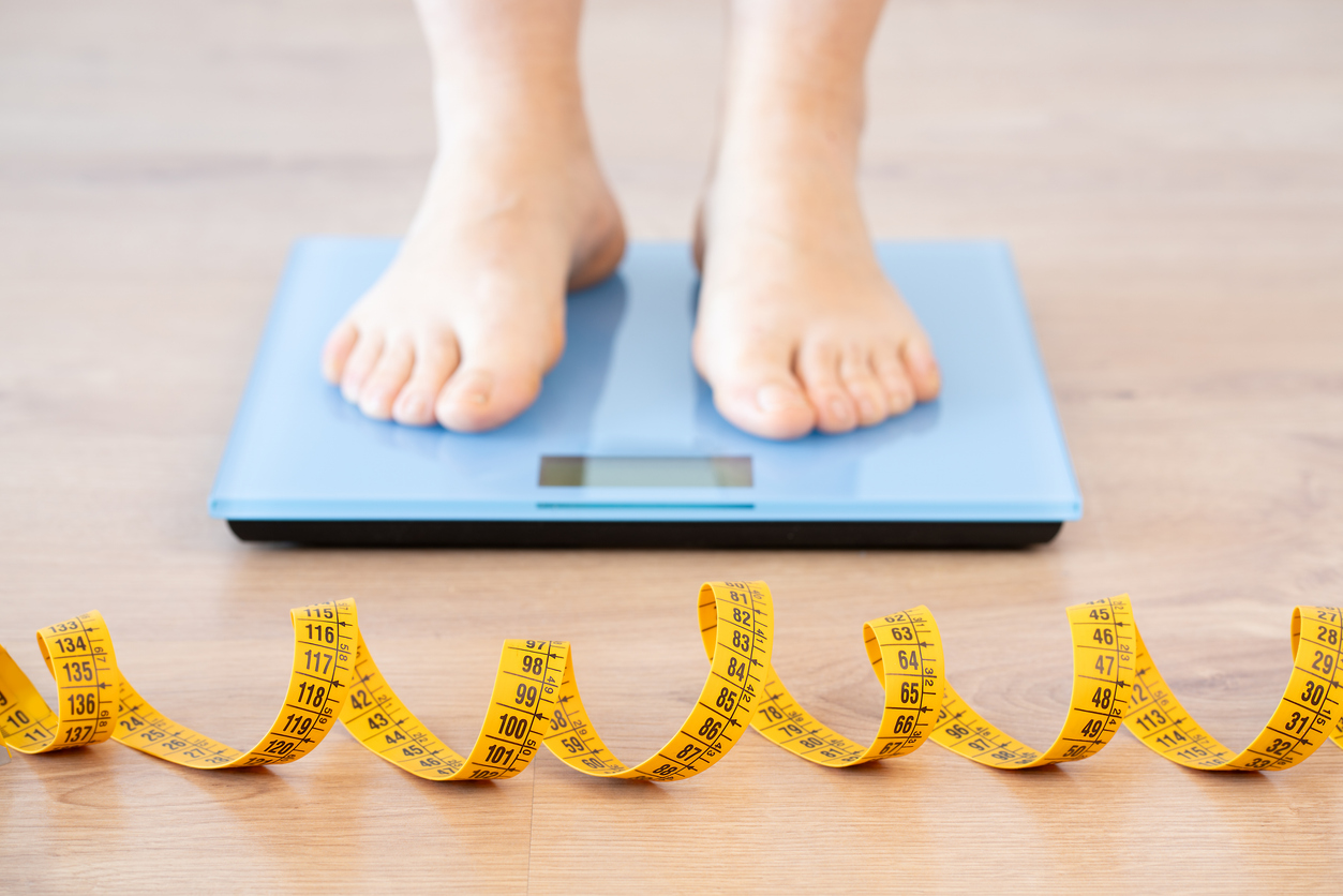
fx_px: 3172
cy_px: 448
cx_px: 672
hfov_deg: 23.9
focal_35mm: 85
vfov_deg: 16.1
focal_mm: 85
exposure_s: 1/3
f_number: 6.3
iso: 100
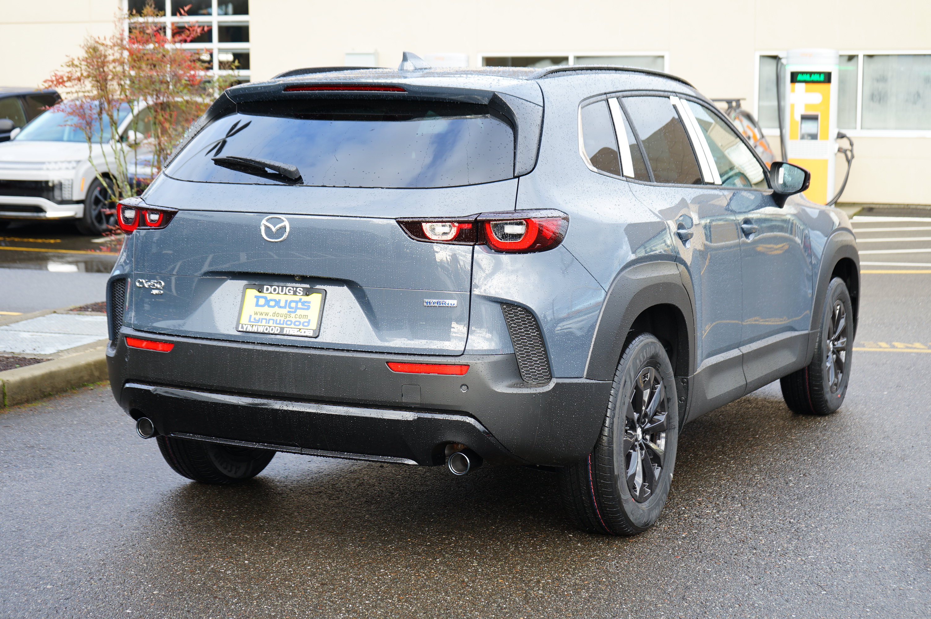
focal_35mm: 60
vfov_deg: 22.6
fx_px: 1550
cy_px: 310
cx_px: 466
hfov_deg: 33.4
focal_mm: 60
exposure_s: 1/60
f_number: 5.6
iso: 100
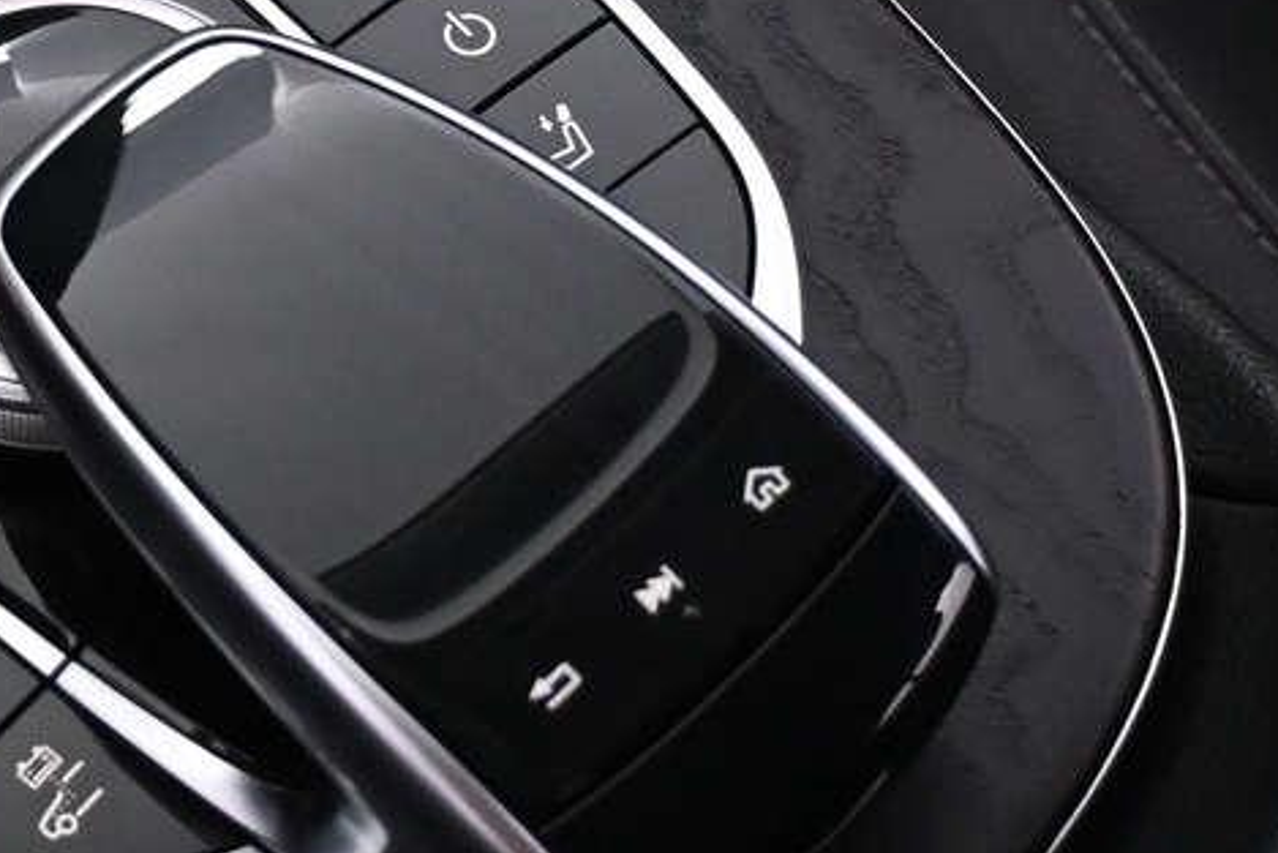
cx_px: -185
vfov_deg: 11.7
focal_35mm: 117
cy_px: 82
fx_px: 4140
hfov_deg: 16.9
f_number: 4
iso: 4000
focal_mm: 22.5
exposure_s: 1/60
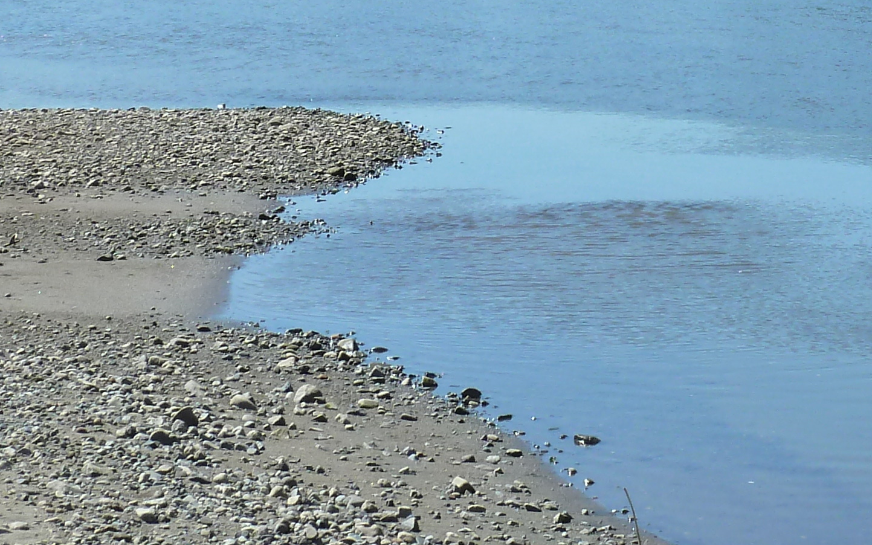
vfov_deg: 9.2
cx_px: 619
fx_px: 3351
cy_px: -53
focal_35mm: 141
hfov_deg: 14.8
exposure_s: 1/400
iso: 125
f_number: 4.5
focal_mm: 7.9
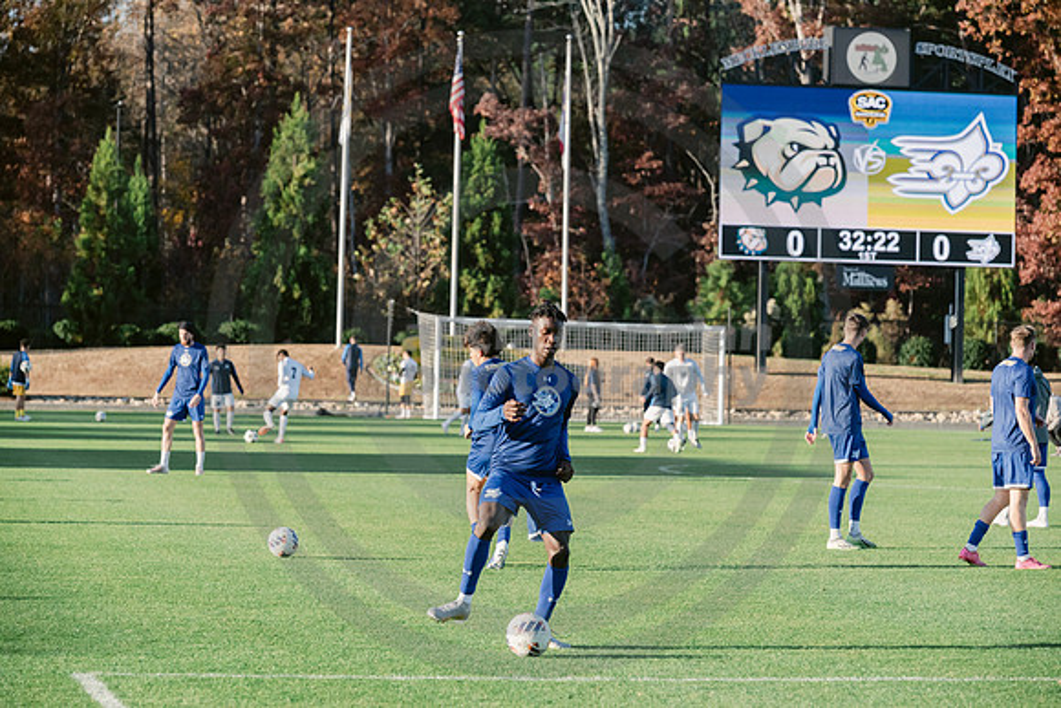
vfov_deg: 9.2
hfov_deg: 13.7
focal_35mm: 150
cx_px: 530
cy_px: 354
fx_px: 4422
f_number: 5.6
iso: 1250
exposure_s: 1/3200
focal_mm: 150
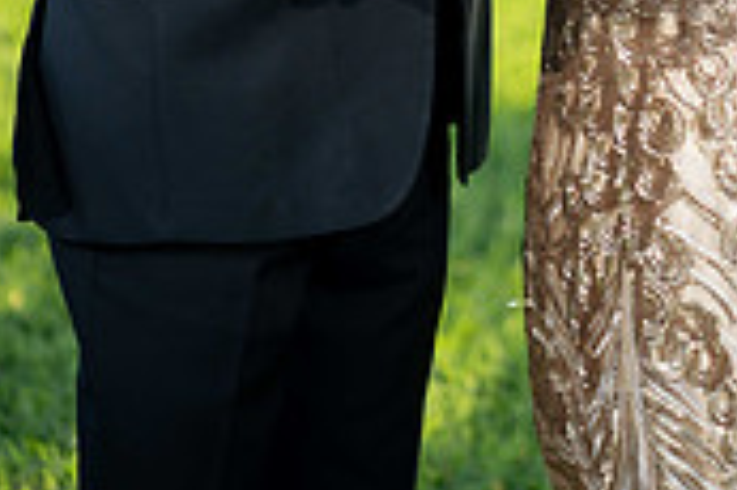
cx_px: 541
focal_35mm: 221
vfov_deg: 6.1
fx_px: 4520
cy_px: -426
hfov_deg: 9.3
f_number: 2.8
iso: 200
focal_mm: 85
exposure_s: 1/1600
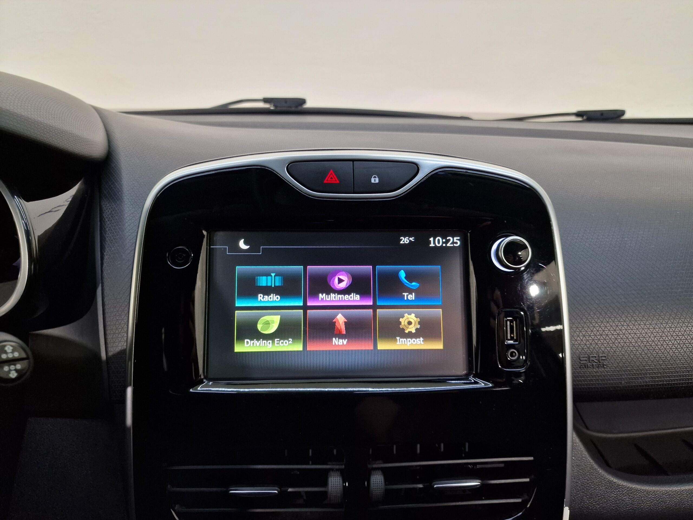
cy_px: 260
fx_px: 460
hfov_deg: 73.9
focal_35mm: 23
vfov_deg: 58.9
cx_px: 346
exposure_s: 1/50
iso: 160
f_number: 1.8
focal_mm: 6.4
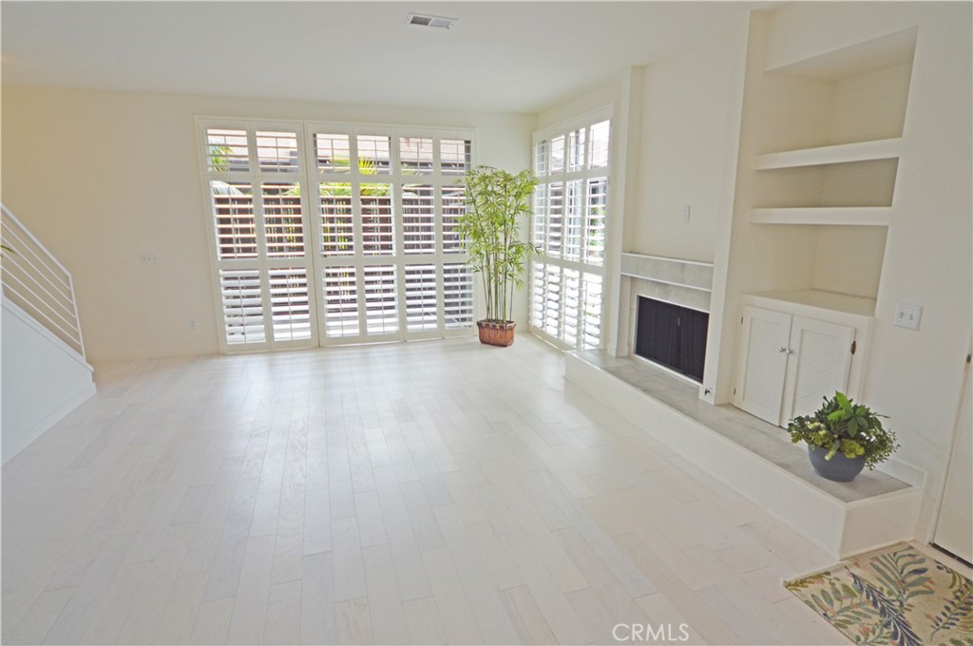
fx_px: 486
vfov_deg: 67.2
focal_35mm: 18
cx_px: 486
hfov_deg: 90.1
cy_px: 323
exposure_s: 1/80
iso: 200
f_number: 4.5
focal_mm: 12
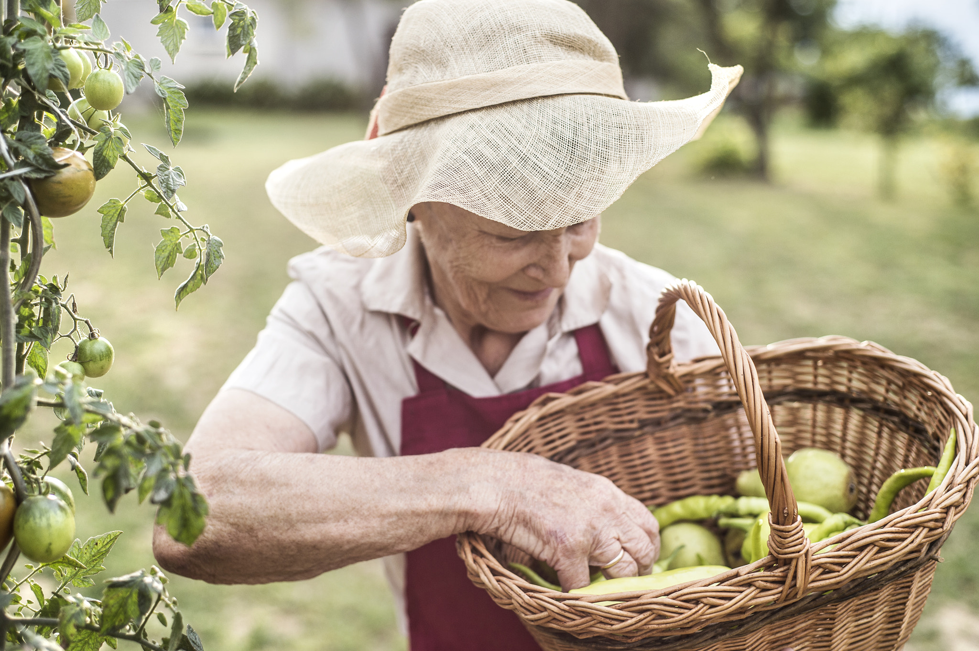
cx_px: 490
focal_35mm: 50
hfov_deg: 39.6
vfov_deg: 27.0
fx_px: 1359
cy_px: 326
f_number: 2.8
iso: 400
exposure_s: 1/1000
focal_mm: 50
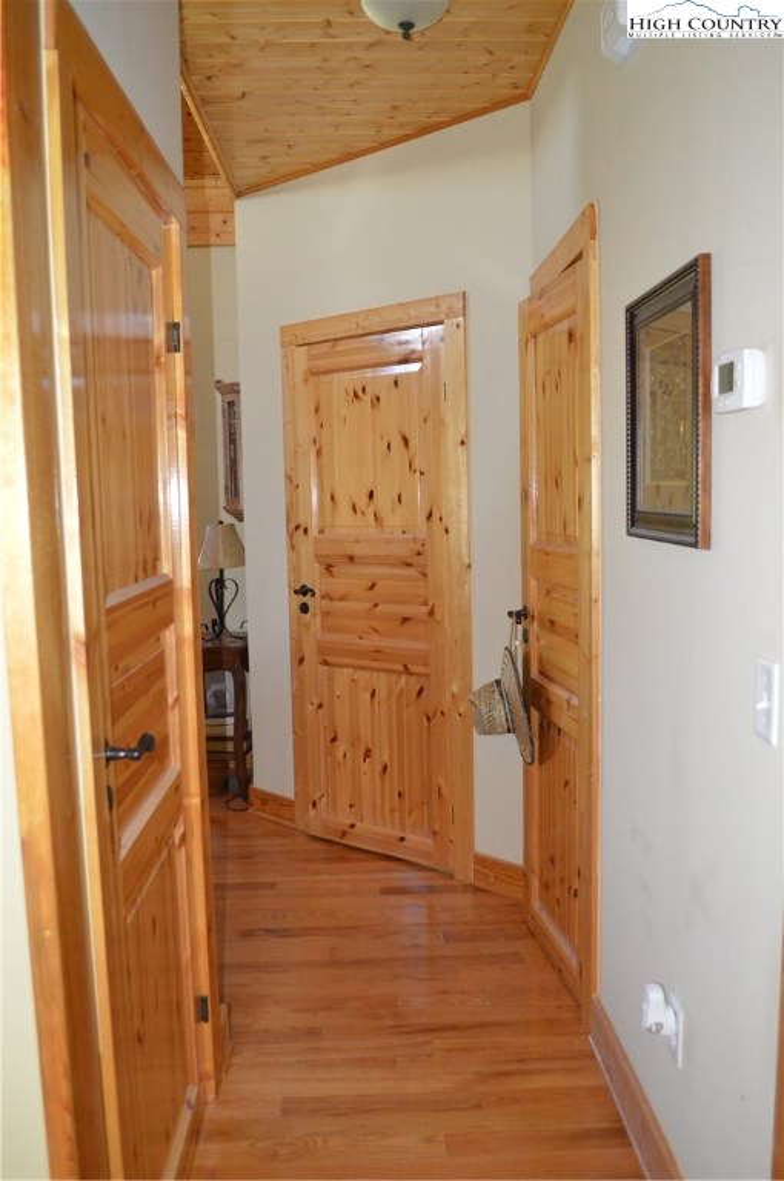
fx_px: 983
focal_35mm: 30
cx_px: 392
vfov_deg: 62.0
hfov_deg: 43.5
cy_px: 590
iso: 2000
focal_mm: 20
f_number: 3.8
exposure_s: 1/60
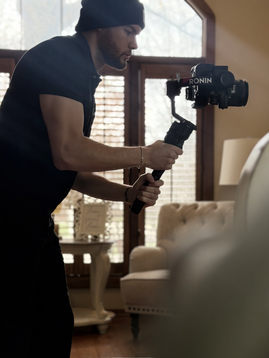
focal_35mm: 48
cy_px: 179
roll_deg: +0.1
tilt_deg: -0.6
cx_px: 134
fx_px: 497
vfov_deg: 39.7
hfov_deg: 30.3
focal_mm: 6.76
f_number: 1.78
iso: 125
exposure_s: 1/213
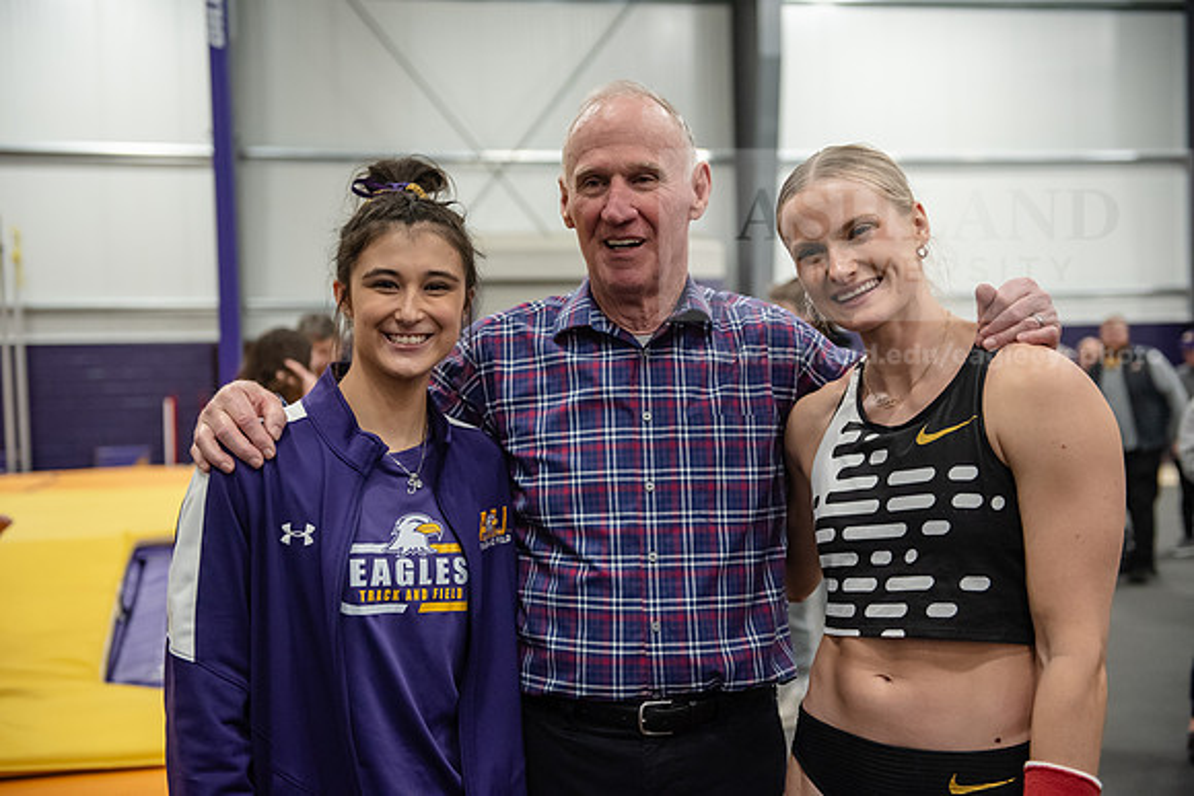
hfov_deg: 41.1
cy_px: 398
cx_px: 597
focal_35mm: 48
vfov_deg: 28.1
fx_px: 1592
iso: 4000
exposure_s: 1/320
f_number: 3.2
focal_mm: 48
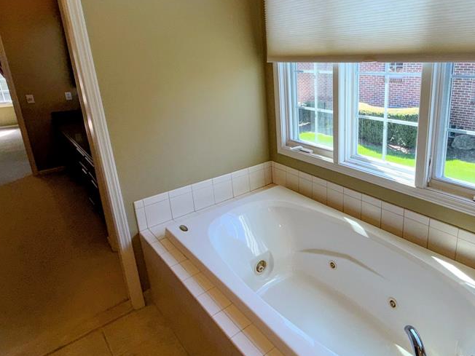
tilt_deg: -15.6
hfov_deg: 73.4
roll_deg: +0.1
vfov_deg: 60.6
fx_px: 302
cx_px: 326
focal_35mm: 22
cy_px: 143
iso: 40
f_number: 2.2
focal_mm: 2.22
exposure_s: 1/120
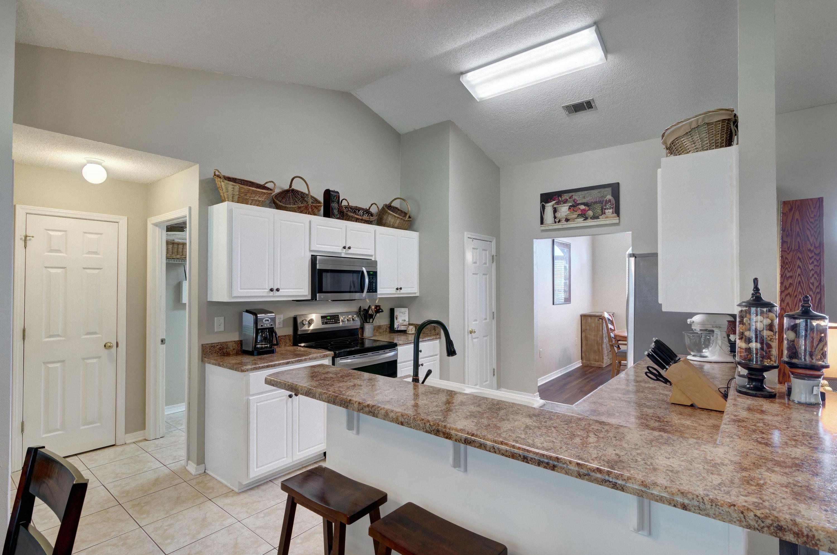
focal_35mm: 17
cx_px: 418
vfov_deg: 69.4
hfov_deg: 92.6
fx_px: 400
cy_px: 278
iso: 400
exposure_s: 1/30
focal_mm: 11.5
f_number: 9
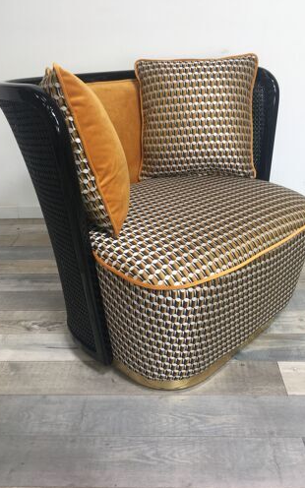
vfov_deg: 61.2
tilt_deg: -27.3
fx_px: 412
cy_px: 244
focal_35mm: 31
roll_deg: +0.0
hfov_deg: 40.5
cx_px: 170
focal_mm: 4.15
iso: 25
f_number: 2.2
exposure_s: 1/50
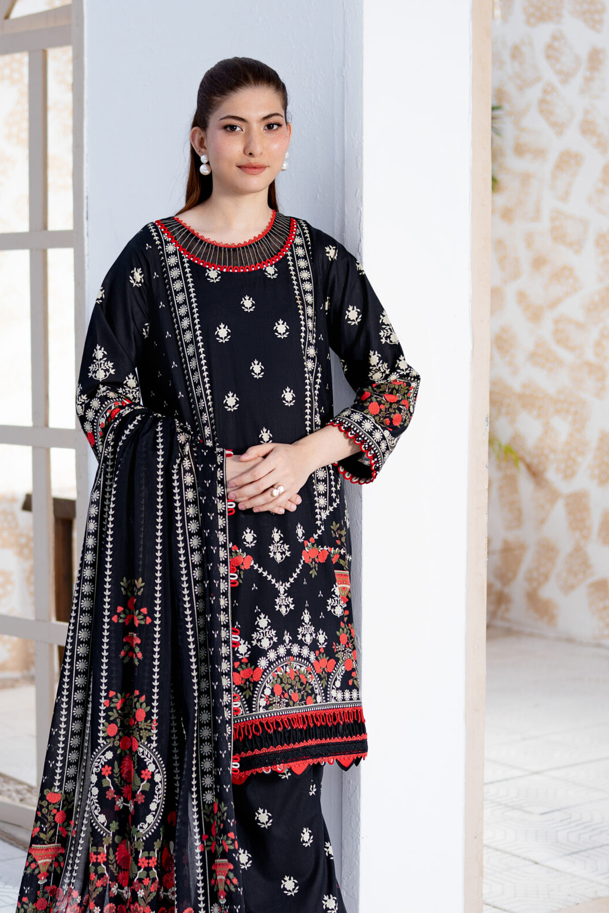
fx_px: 1446
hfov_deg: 23.6
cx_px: 173
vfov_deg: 35.0
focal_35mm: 57
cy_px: 519
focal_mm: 35
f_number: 1.8
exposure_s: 1/160
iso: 100
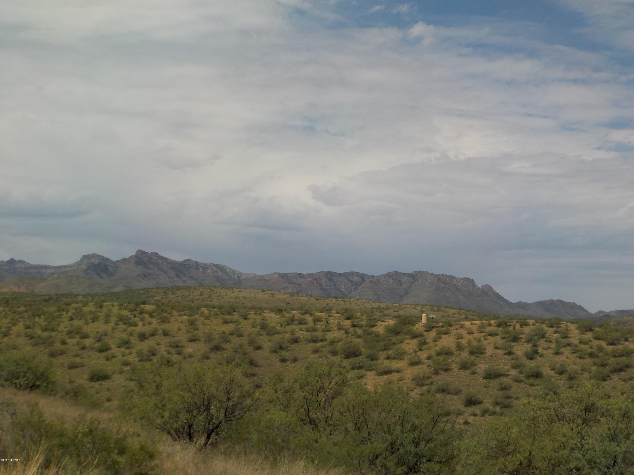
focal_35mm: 47
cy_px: 238
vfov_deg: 30.9
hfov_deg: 40.4
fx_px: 861
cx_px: 317
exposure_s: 1/1600
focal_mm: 6.4
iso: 125
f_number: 4.2
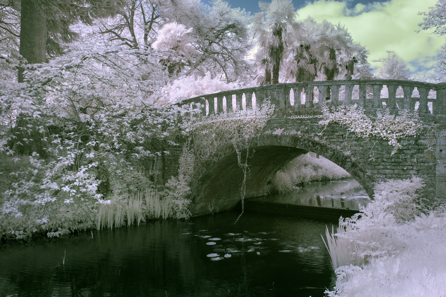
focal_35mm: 35
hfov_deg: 54.5
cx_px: 223
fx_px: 433
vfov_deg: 37.8
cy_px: 148
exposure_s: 1/15
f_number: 16
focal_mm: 35
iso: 200
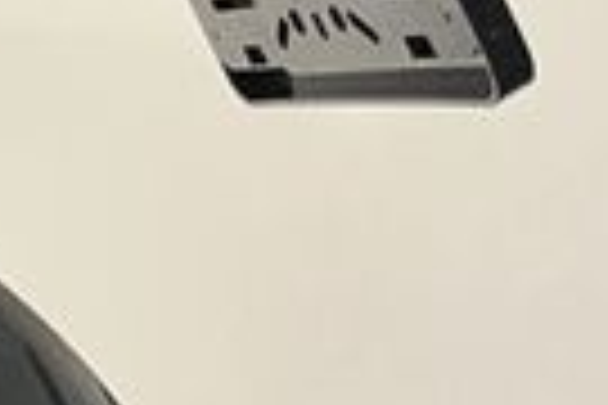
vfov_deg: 10.0
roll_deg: -0.1
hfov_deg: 13.5
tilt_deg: -9.3
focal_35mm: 128
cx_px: -649
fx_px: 2162
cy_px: 774
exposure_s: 1/50
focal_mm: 5.1
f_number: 1.6
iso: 200
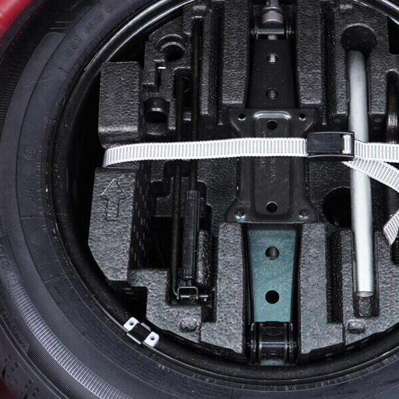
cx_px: 234
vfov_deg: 23.3
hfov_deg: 23.3
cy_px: 143
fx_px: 965
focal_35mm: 74
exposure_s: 1/40
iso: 500
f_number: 2.8
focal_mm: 24
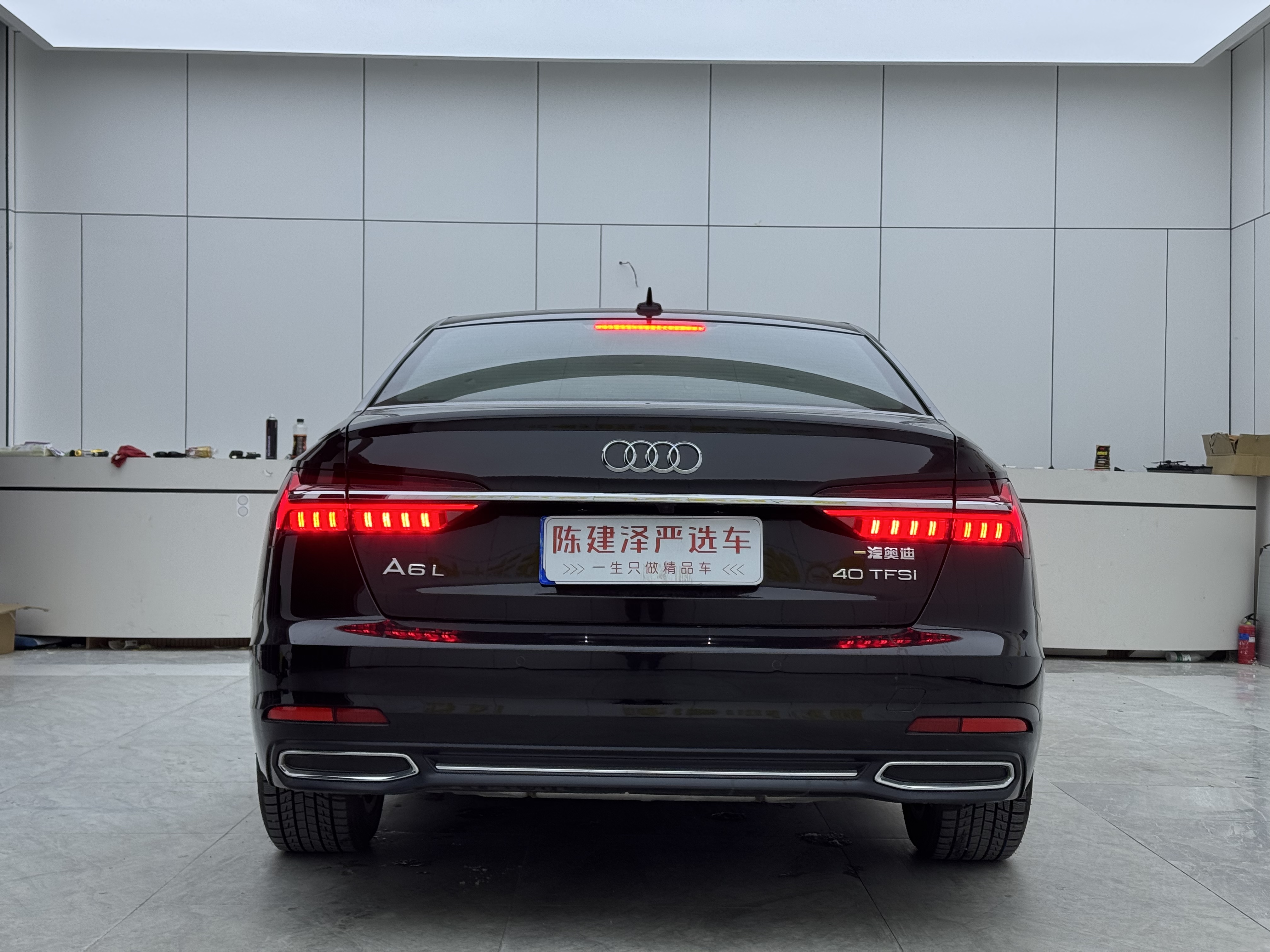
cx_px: 635
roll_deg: +1.2
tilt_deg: +1.8
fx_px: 1761
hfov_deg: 39.7
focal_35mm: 48
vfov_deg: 30.3
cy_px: 476
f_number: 1.78
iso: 64
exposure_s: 1/433
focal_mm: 6.76
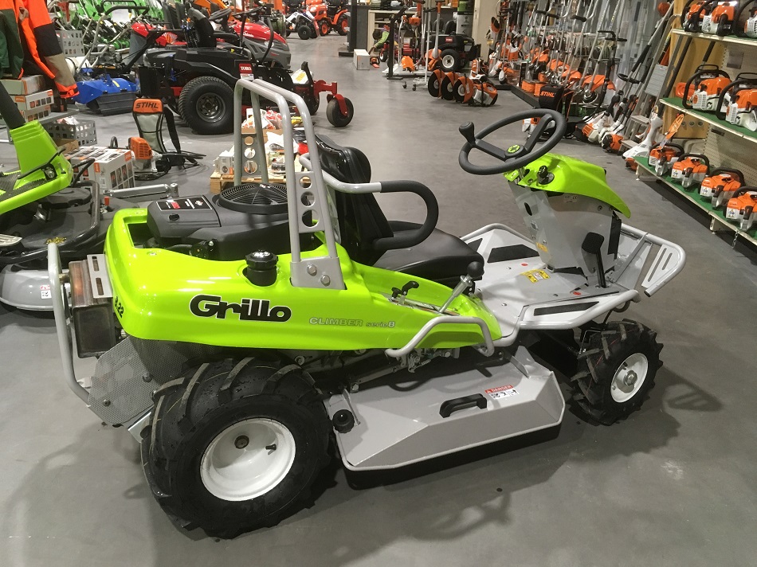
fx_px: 634
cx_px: 378
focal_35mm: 29
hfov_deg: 61.7
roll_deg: -2.3
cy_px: 284
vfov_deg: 48.2
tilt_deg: -25.3
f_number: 2.2
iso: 160
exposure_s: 1/33
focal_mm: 4.15
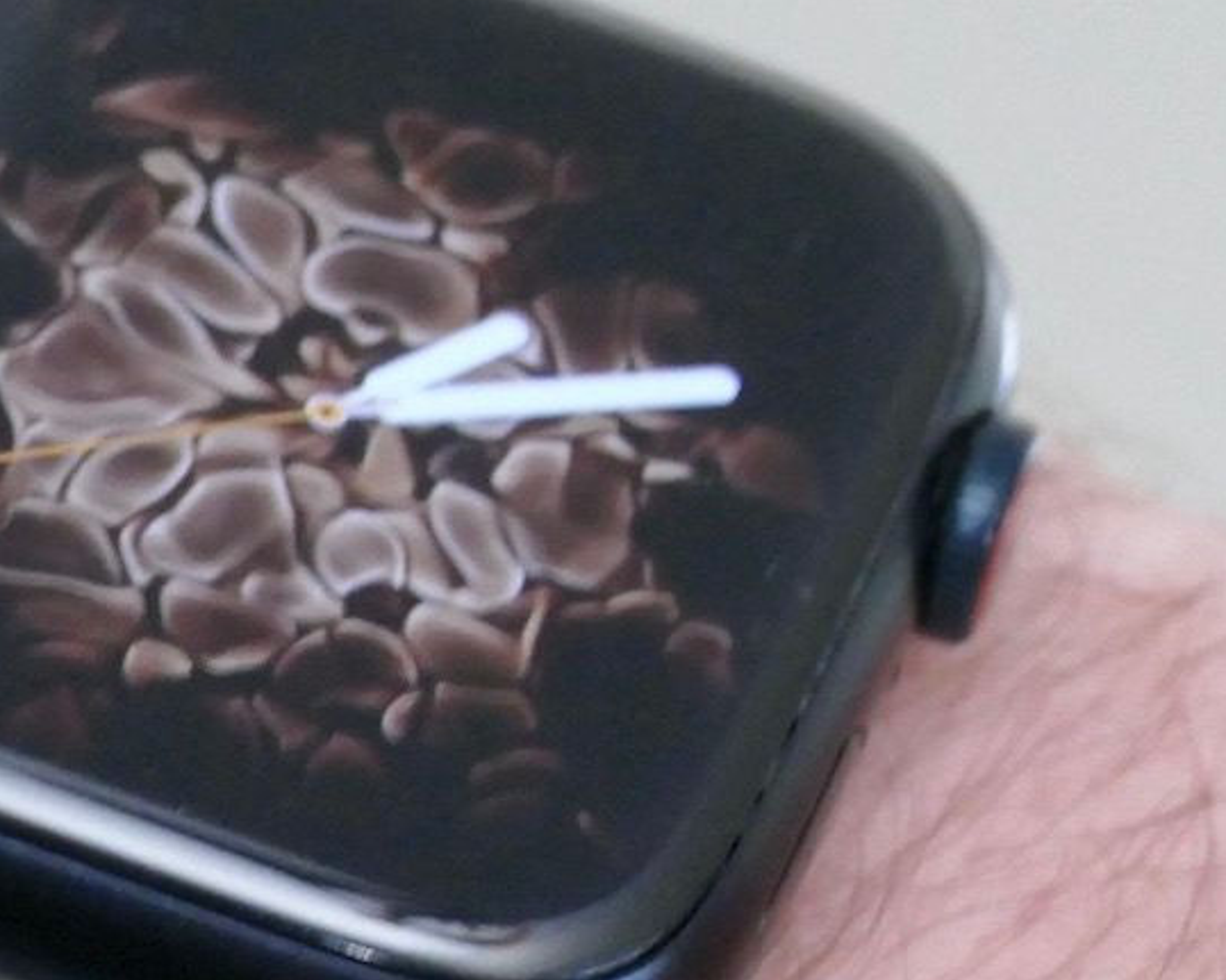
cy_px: 933
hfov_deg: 1.9
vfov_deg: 1.5
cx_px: 71
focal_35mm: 1024
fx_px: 37149
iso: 1600
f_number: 4.5
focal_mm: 107.42
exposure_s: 1/20
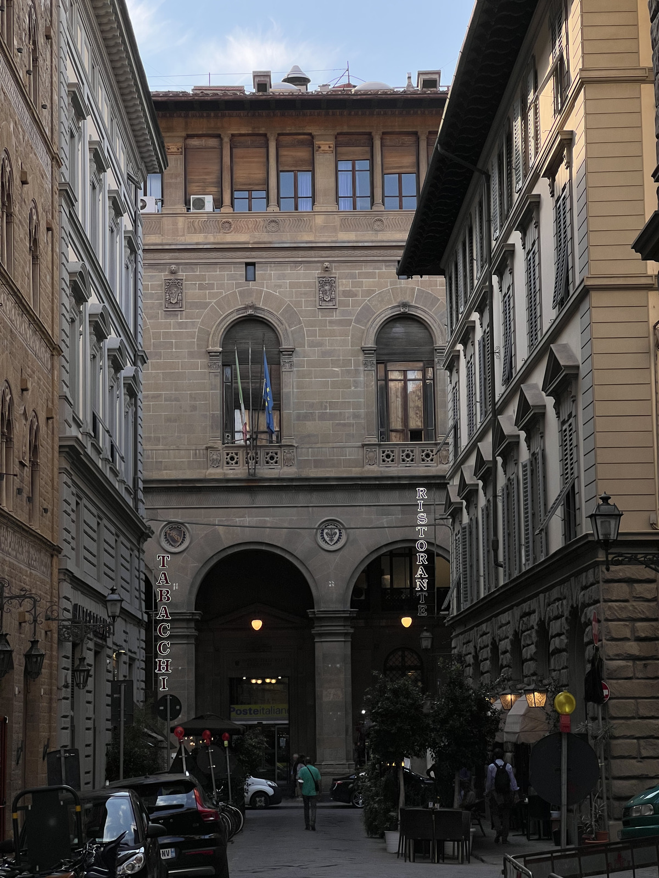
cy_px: 439
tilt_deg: +8.8
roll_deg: +1.3
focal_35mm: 77
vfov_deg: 25.3
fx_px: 1955
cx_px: 330
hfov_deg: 19.1
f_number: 2.8
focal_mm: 9
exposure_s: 1/521
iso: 32
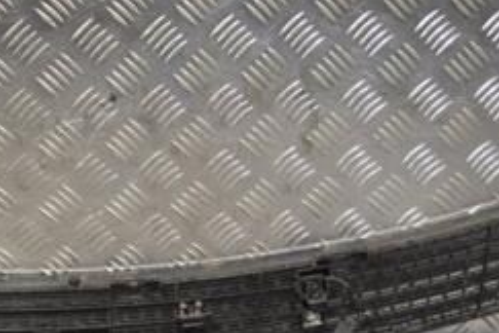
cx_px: 31
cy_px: 189
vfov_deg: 15.4
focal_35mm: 89
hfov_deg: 22.2
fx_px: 1234
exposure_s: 1/100
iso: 400
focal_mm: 24
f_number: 5
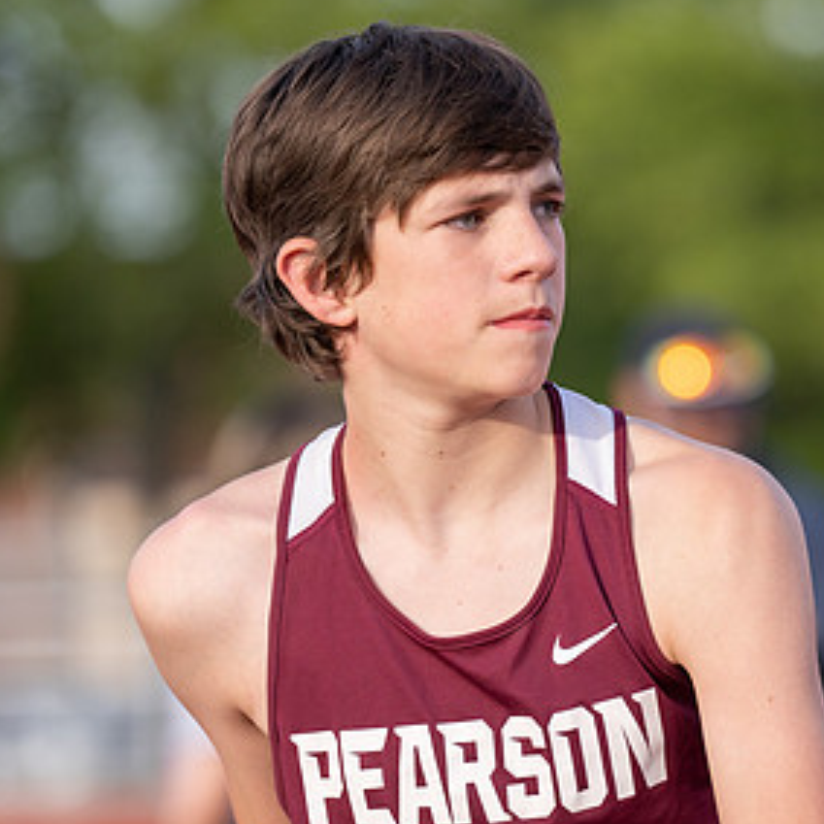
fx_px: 7406
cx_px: 478
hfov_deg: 6.4
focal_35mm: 275
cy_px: 517
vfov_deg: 6.4
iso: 200
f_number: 2.8
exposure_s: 1/1250
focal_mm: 158
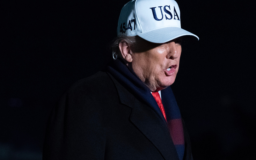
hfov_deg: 14.6
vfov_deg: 9.2
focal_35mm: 143
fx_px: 998
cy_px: 88
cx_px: 161
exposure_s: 1/320
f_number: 3.5
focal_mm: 110
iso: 10000
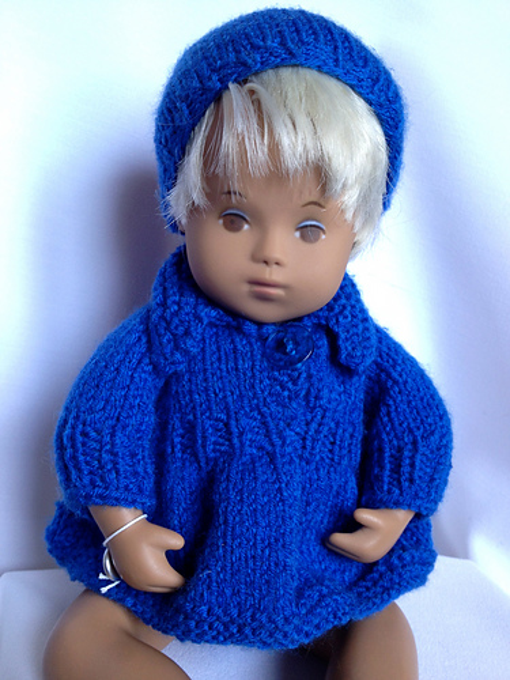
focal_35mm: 35
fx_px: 688
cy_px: 340
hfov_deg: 40.7
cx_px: 255
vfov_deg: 52.6
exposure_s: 1/40
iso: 64
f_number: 2.4
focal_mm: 4.28
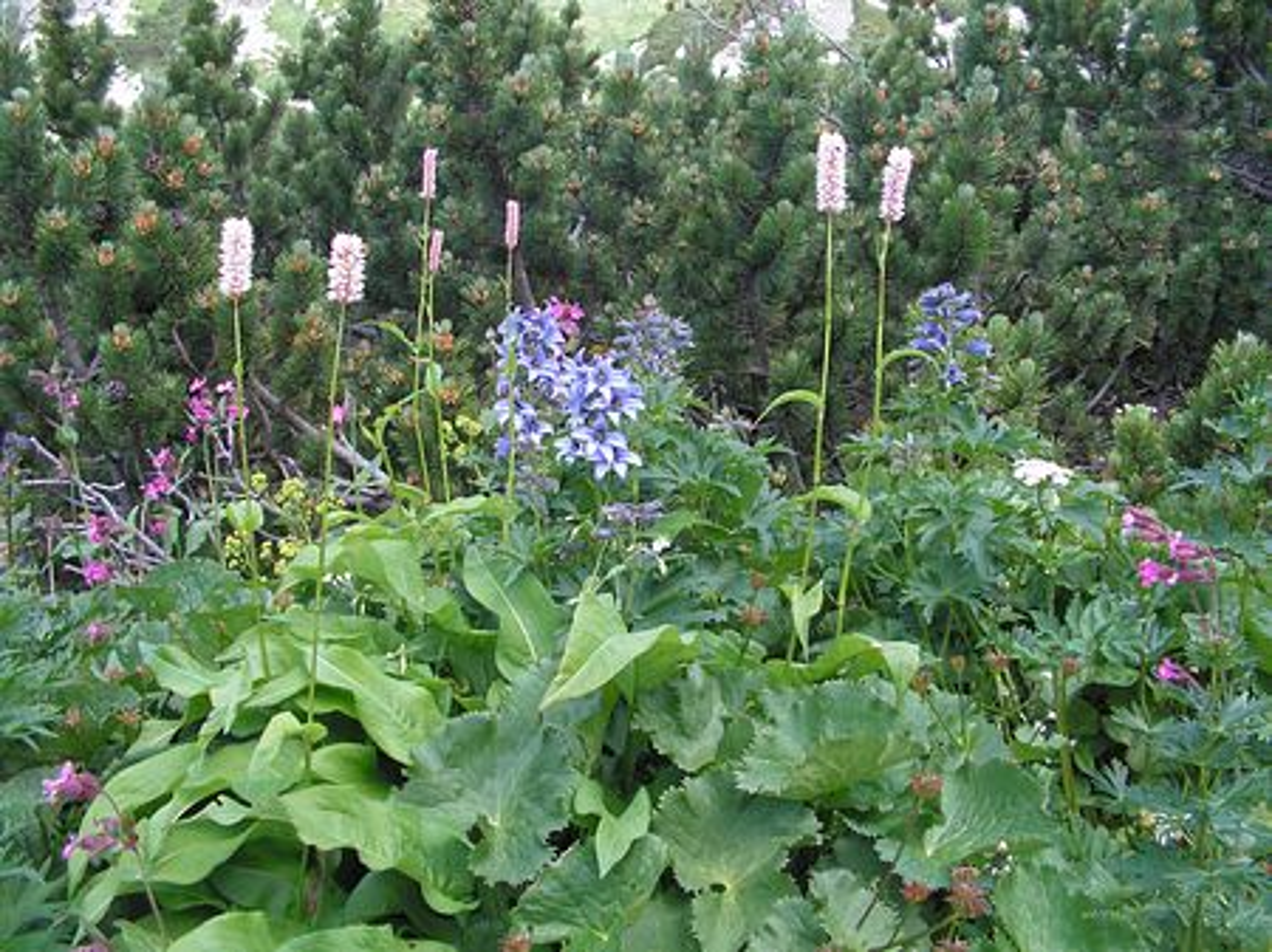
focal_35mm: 36
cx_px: 636
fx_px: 1322
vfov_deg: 39.6
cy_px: 476
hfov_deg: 51.4
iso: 50
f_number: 3.2
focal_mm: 6
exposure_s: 1/60
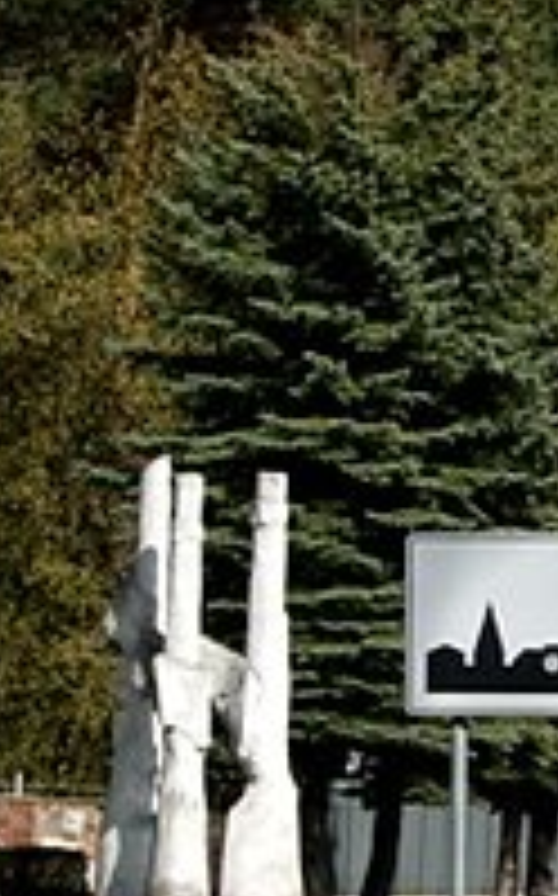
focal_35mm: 416
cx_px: 1246
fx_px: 10144
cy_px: 342
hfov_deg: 3.1
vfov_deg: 5.1
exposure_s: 1/125
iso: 100
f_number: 11
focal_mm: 60
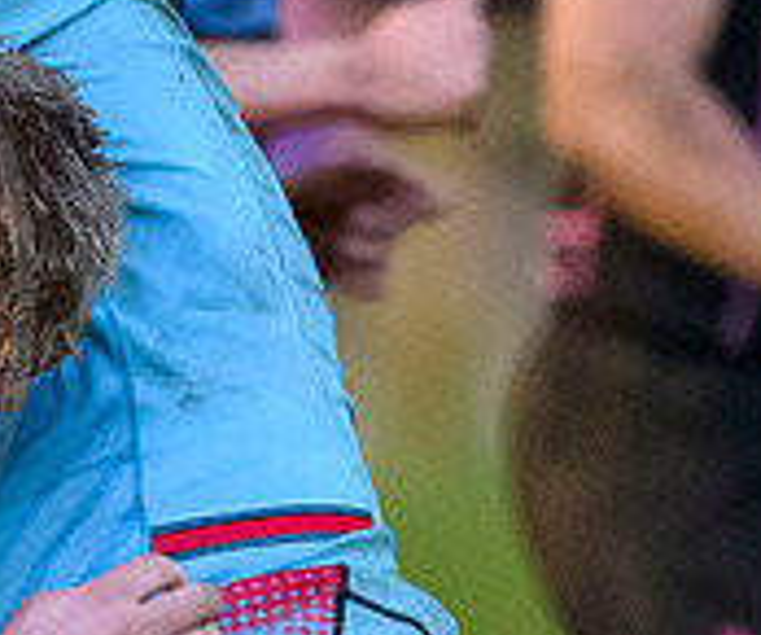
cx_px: -649
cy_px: 1178
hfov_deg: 0.6
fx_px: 68200
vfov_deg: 0.5
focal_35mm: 2979
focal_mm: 400
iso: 8000
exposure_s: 1/640
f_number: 2.8
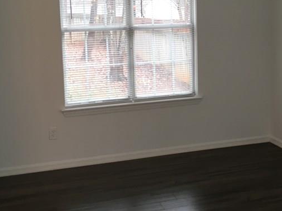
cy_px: 68
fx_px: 481
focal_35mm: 59
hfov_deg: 32.3
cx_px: 196
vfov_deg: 24.7
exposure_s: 1/30
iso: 25
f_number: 2.2
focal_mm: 4.15
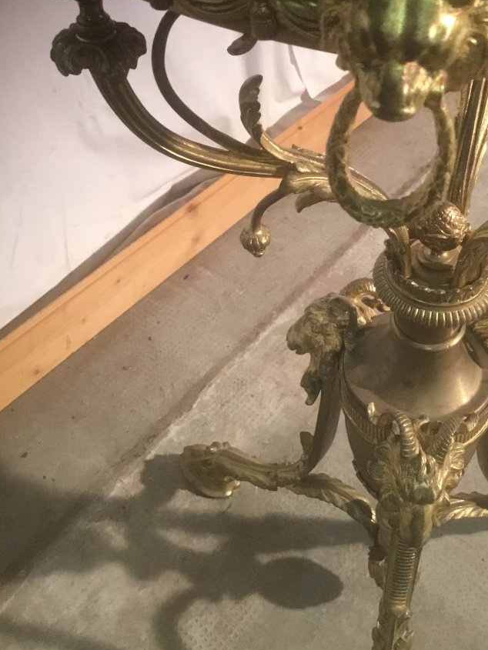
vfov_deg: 42.4
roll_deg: -1.5
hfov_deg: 32.5
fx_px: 827
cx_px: 340
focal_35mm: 44
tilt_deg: -42.5
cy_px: 224
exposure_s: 1/25
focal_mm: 3.3
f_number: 2.4
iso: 200
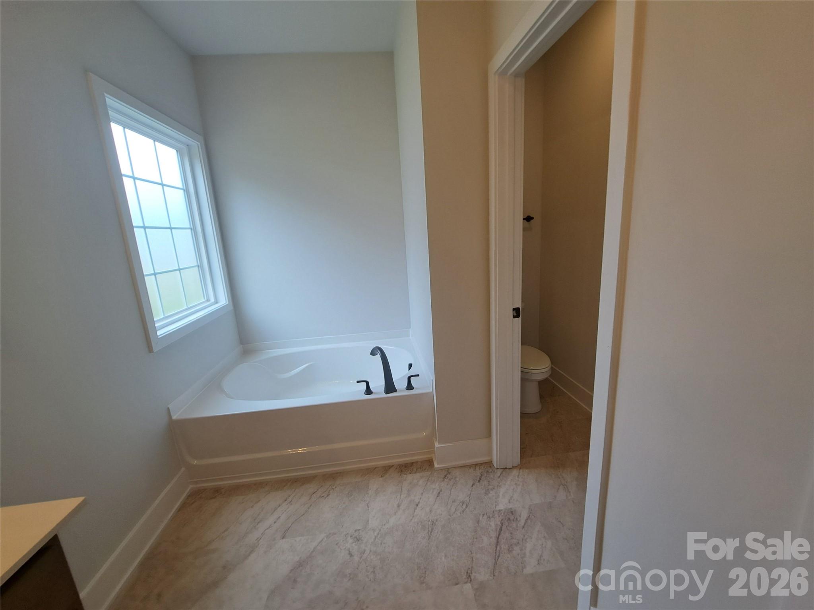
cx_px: 407
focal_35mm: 13
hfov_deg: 106.2
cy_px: 305
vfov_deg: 89.9
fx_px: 306
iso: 50
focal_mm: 1.74
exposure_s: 1/60
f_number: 2.2
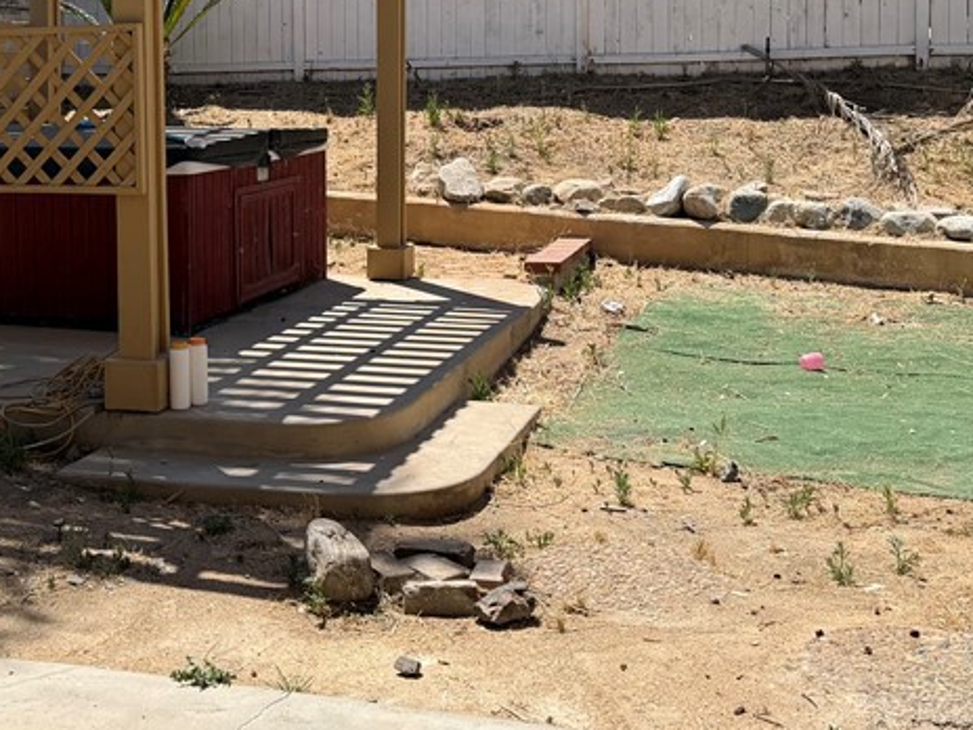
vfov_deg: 26.8
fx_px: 1490
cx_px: 275
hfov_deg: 35.6
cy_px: 107
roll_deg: +1.6
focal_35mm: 53
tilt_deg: -2.0
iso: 80
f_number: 1.78
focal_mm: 6.76
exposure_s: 1/4405
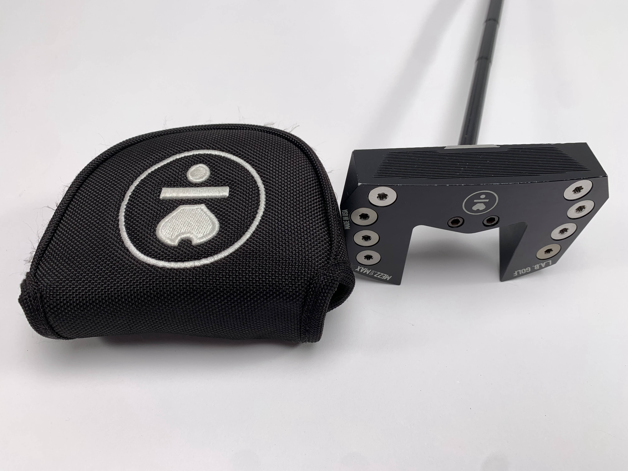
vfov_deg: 53.1
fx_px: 472
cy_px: 236
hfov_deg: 67.3
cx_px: 314
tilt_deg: -54.8
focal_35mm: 26
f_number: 1.8
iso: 25
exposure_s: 1/128
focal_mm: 4.25
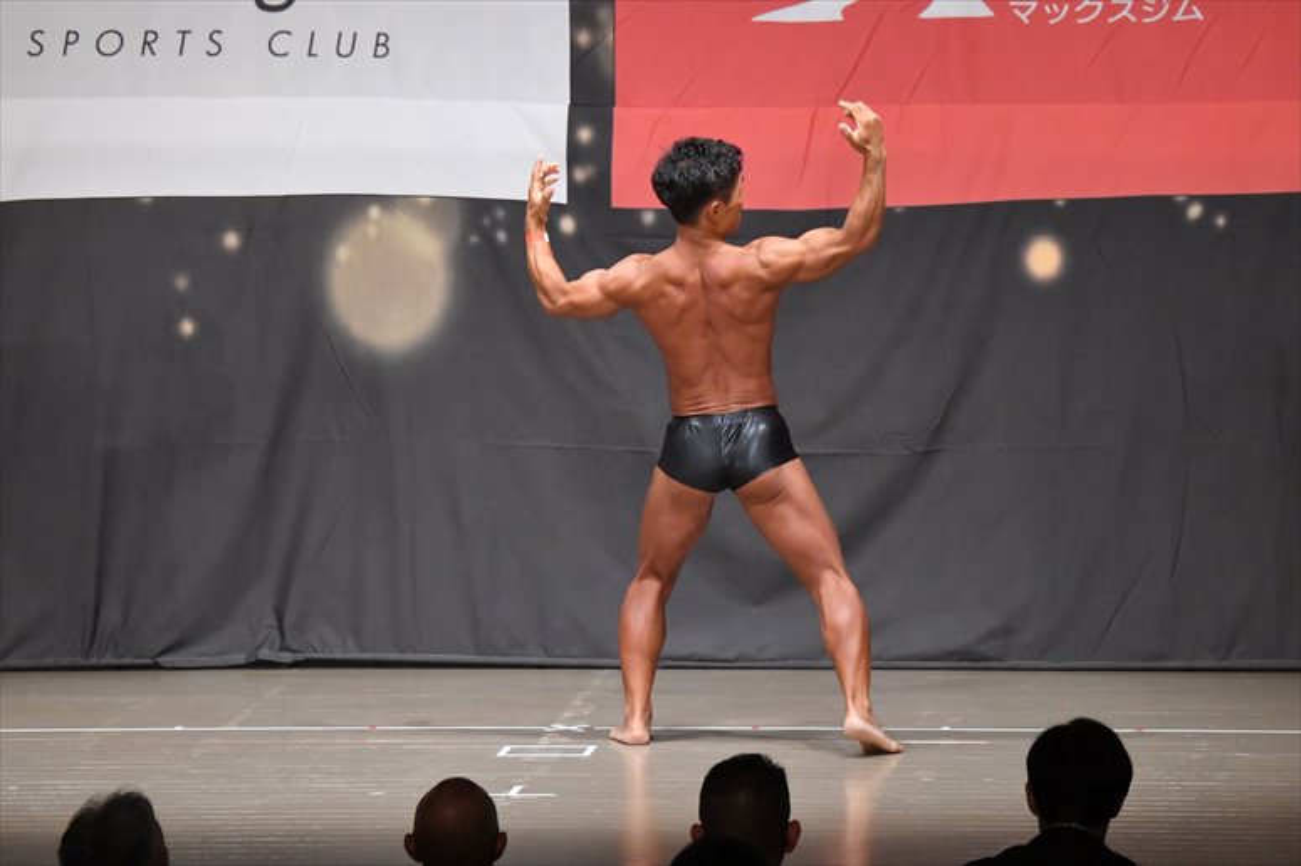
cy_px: 433
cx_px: 650
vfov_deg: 7.3
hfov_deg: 11.0
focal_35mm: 187
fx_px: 6755
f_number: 5.6
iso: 8000
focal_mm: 125
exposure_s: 1/400
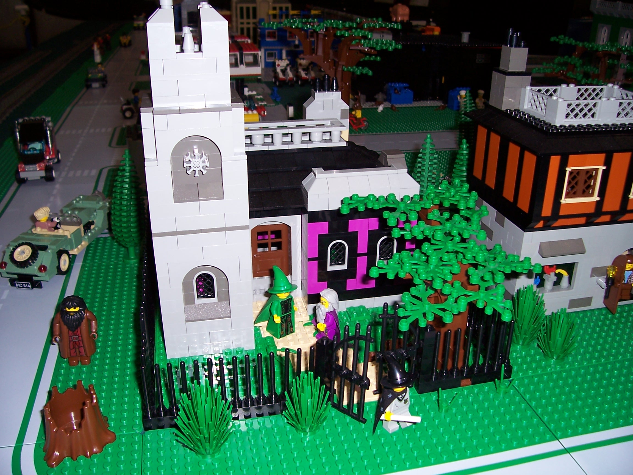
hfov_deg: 54.0
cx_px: 316
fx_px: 622
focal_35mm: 34
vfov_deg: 41.8
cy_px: 238
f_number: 2.7
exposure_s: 1/60
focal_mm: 5.6
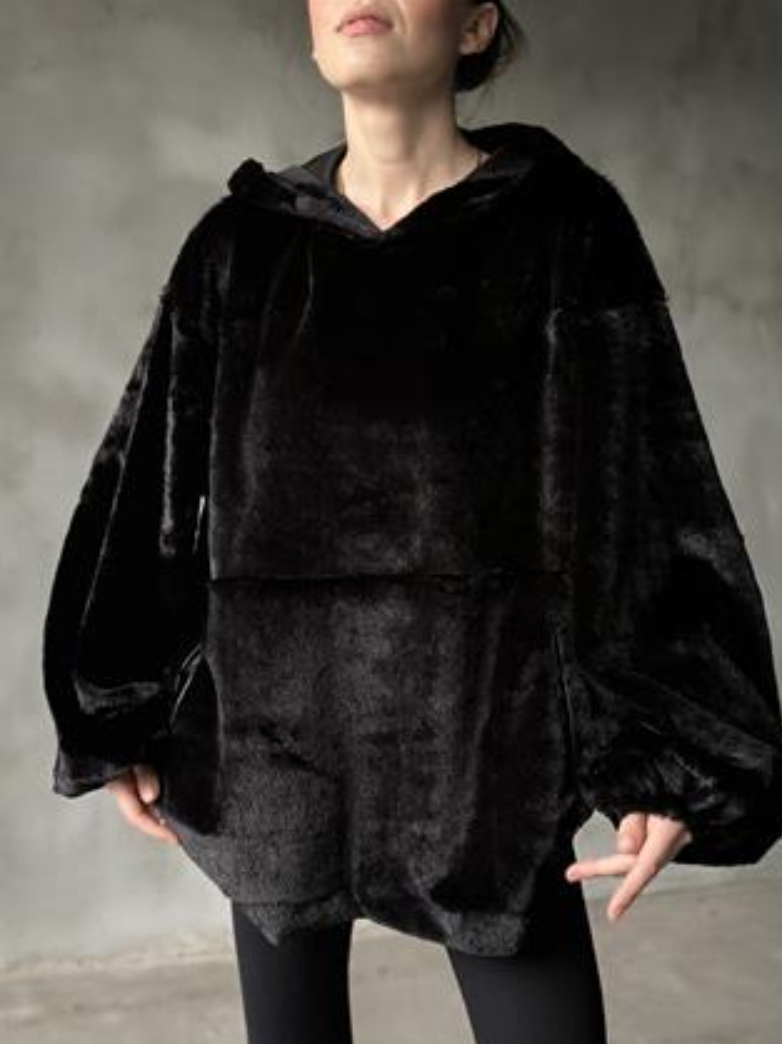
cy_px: 527
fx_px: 1477
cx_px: 397
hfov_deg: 29.6
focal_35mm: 49
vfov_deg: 38.9
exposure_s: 1/25
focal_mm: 6.86
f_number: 1.78
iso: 800
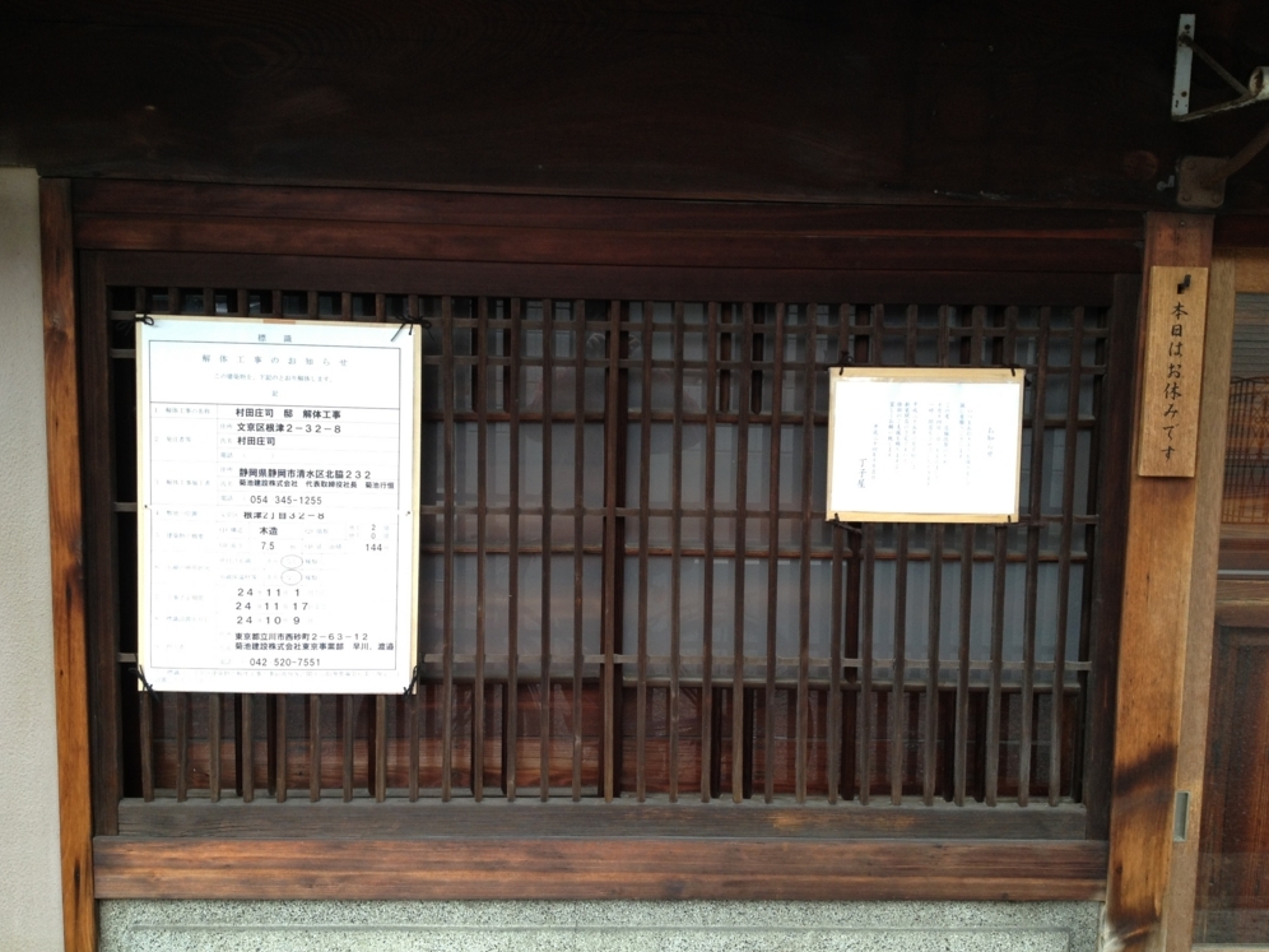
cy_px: 469
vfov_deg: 39.7
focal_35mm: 36
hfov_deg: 51.4
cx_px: 636
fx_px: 1320
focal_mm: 4.28
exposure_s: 1/60
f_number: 2.4
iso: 64
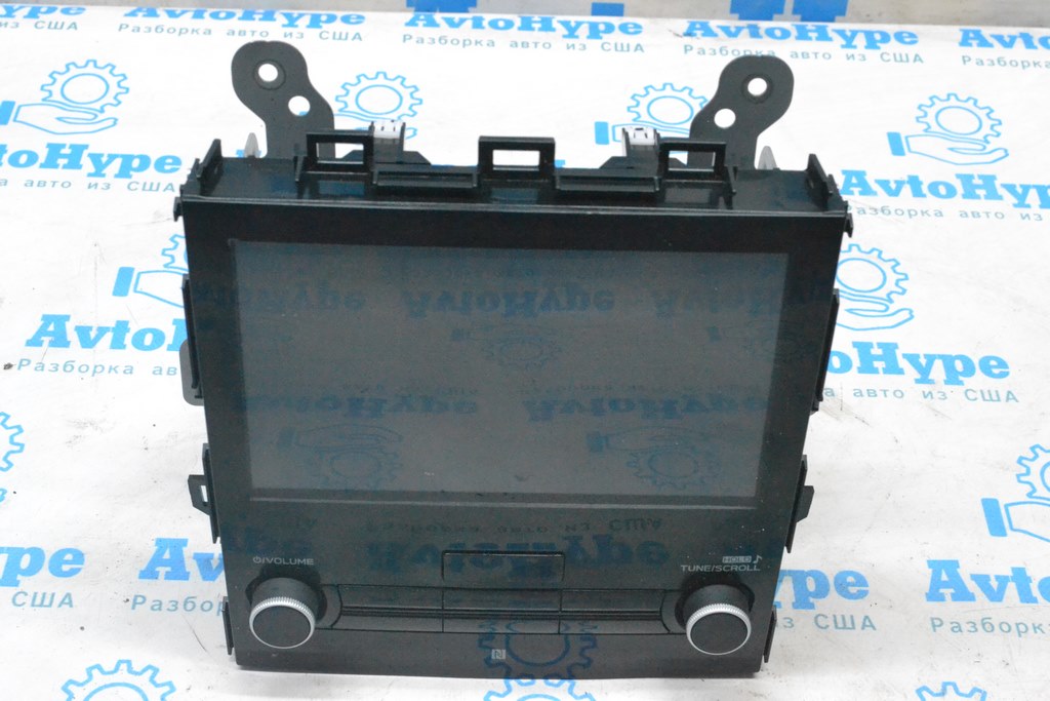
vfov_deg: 23.8
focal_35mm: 57
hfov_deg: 35.0
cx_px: 525
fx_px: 1663
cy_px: 350
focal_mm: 38
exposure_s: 1/160
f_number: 9
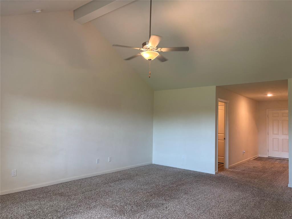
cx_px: 146
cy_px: 110
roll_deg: -1.7
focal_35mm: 26
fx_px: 219
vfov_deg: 53.1
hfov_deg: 67.3
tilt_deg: +2.7
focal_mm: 5.96
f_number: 1.6
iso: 100
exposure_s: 1/60
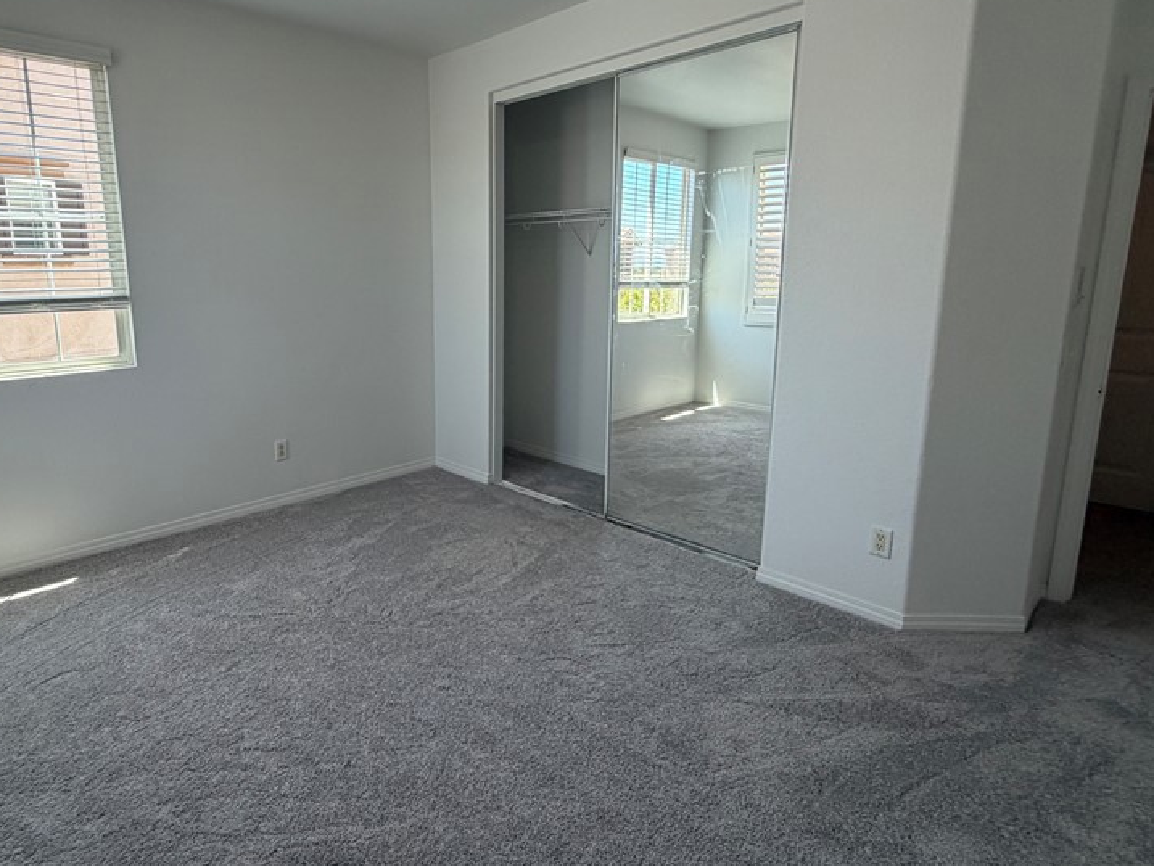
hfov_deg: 80.9
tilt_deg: -8.4
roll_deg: +0.4
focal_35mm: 20
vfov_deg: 65.8
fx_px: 667
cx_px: 467
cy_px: 388
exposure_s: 1/120
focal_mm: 2.22
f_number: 2.2
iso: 100
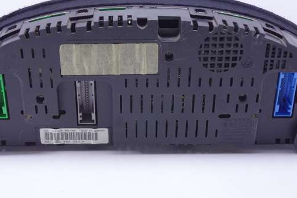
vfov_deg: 21.9
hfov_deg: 32.3
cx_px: 134
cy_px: 84
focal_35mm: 62
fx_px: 512
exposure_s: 1/50
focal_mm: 15.28
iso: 160
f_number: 2.8
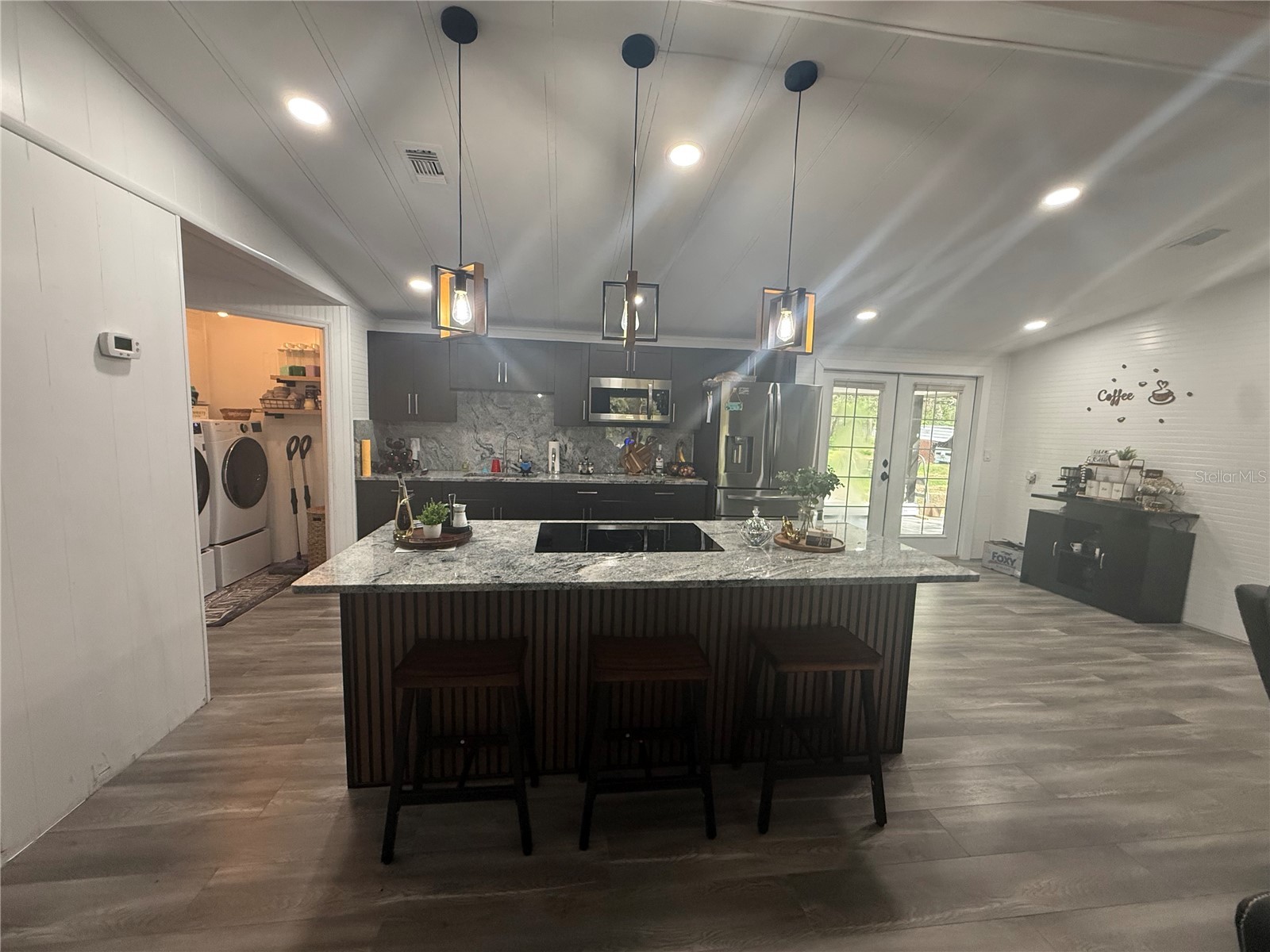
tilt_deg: -6.0
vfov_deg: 85.7
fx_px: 514
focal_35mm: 14
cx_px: 635
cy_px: 476
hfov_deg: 102.1
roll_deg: -1.6
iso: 320
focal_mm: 2.22
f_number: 2.2
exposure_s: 1/120
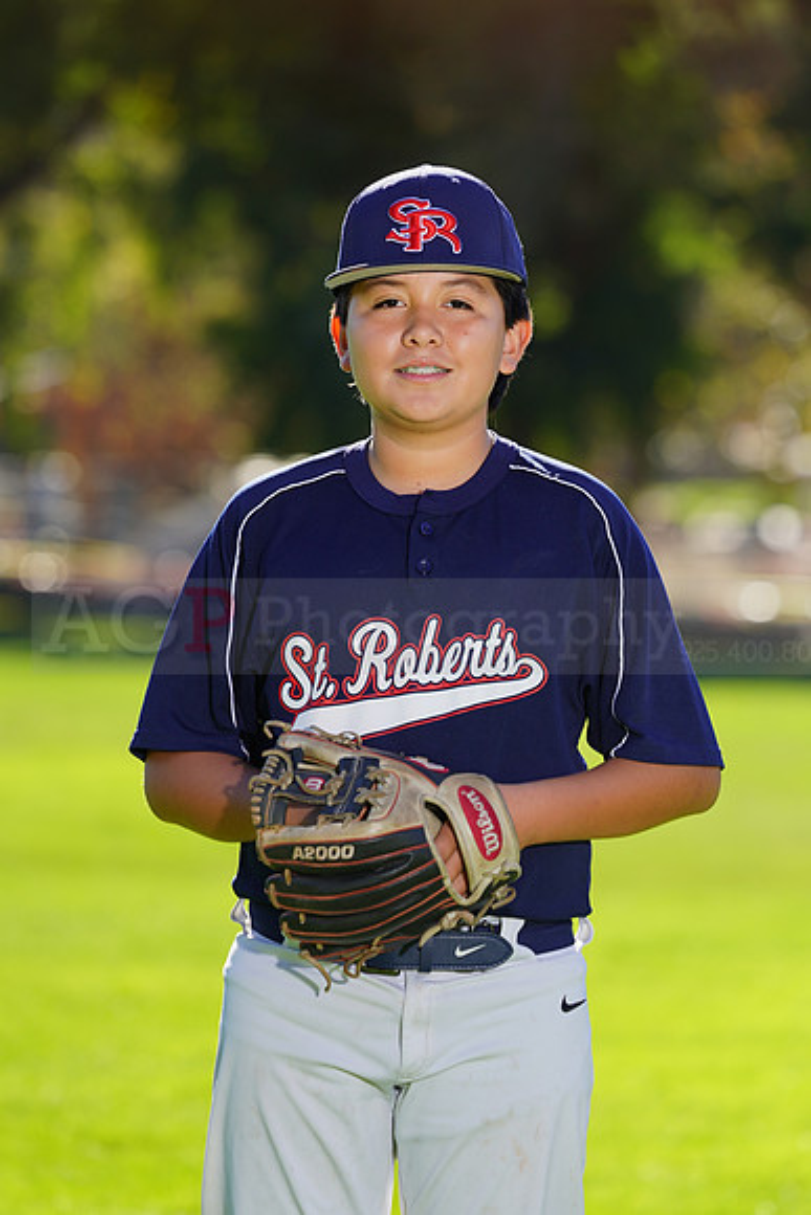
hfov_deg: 5.1
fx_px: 9151
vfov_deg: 7.6
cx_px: 406
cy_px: 608
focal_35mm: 271
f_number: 6.3
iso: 100
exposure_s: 1/250
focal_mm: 271
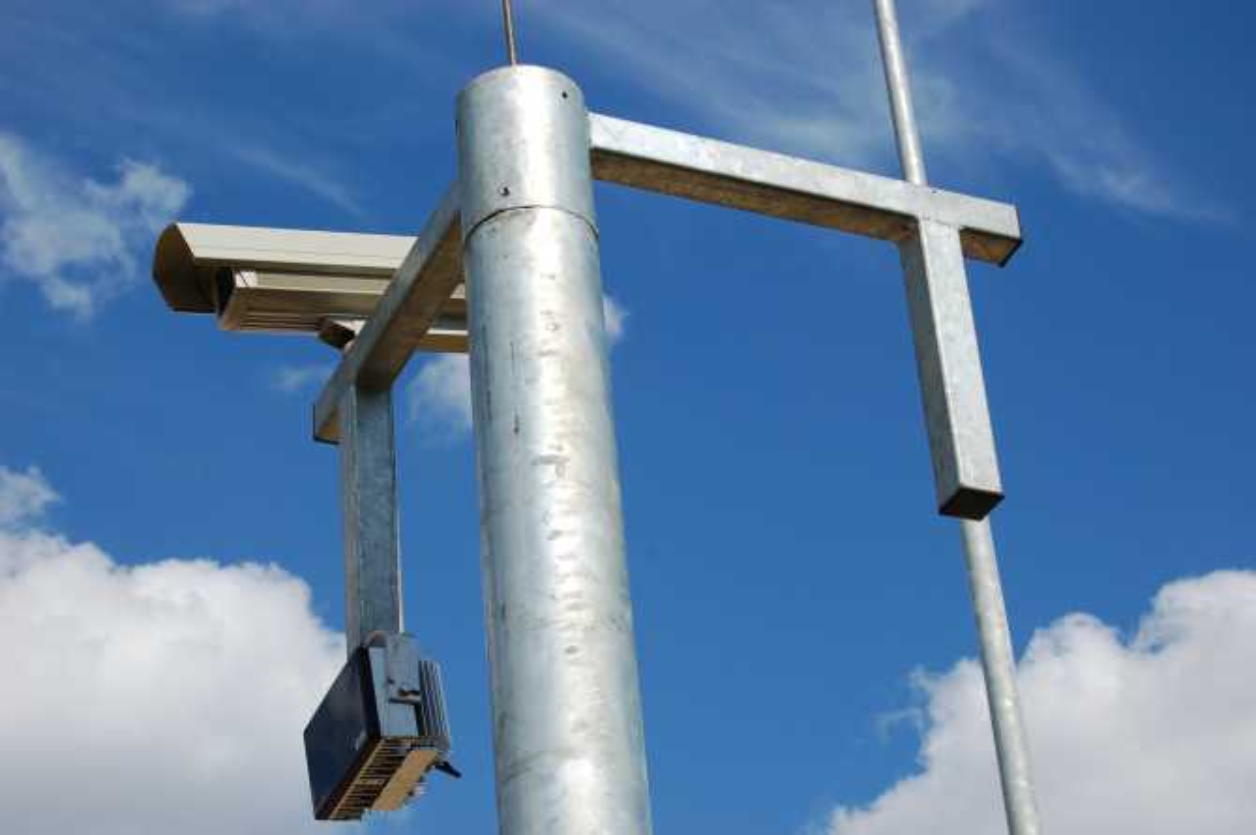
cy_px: 418
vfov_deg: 16.5
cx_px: 628
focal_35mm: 82
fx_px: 2875
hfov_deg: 24.6
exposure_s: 1/400
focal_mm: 55
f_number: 10
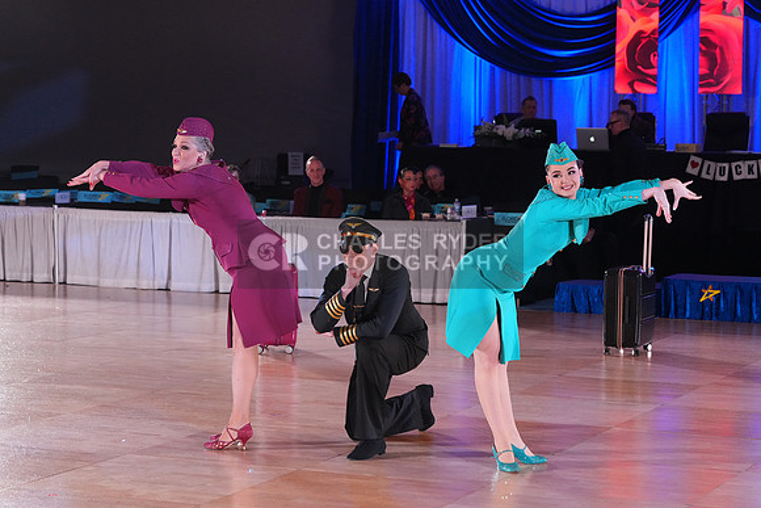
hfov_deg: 22.4
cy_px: 254
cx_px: 380
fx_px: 1924
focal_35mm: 91
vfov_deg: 15.0
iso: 5000
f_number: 5.6
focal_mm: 91
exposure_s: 1/320
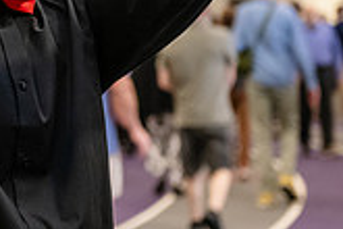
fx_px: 1944
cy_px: -34
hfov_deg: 9.8
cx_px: -135
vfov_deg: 6.7
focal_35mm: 204
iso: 2500
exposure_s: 1/160
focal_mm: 58
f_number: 3.5
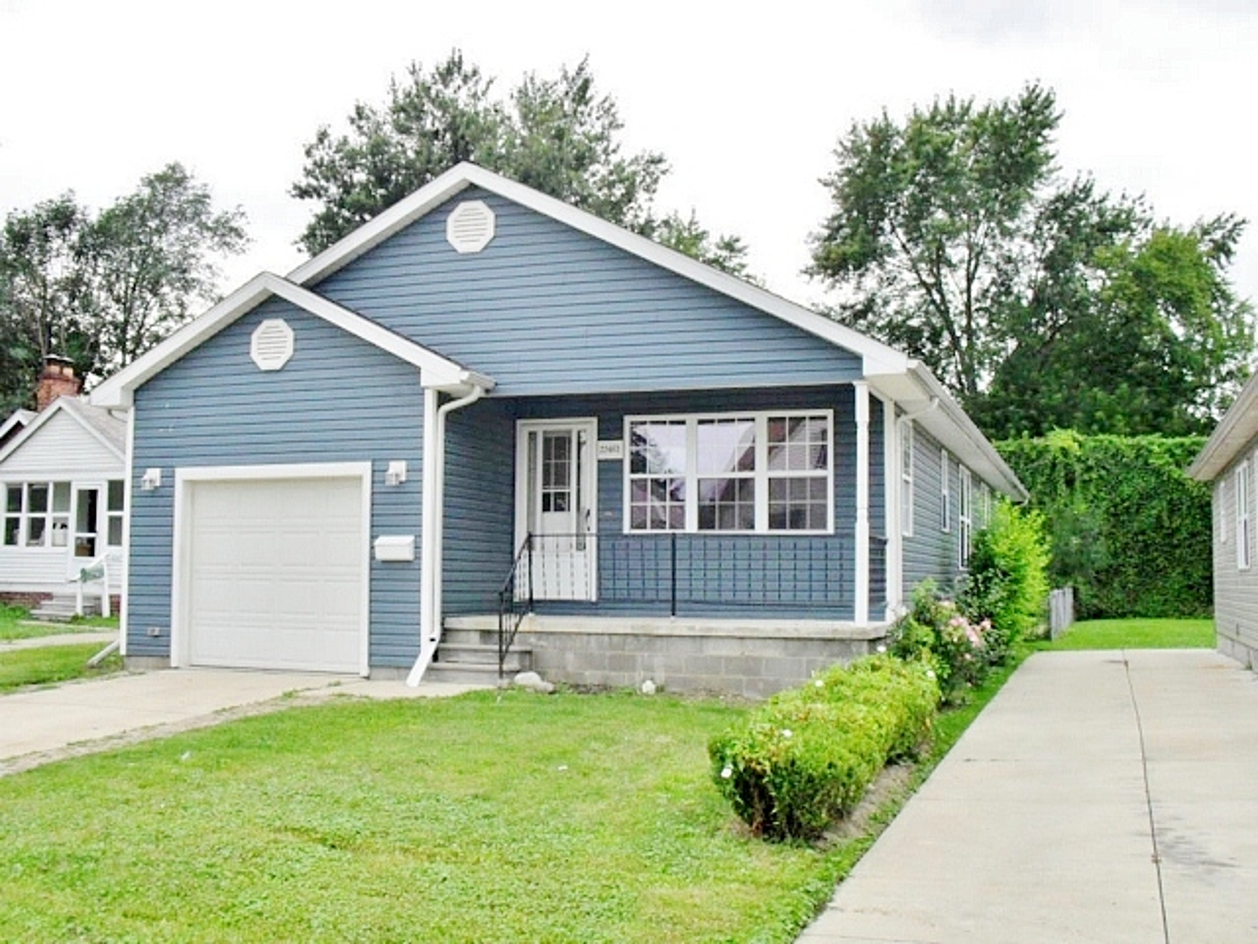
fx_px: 1272
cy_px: 472
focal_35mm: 35
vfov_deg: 40.7
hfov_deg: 52.6
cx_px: 629
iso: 100
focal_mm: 6.3
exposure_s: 1/125
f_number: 8.4
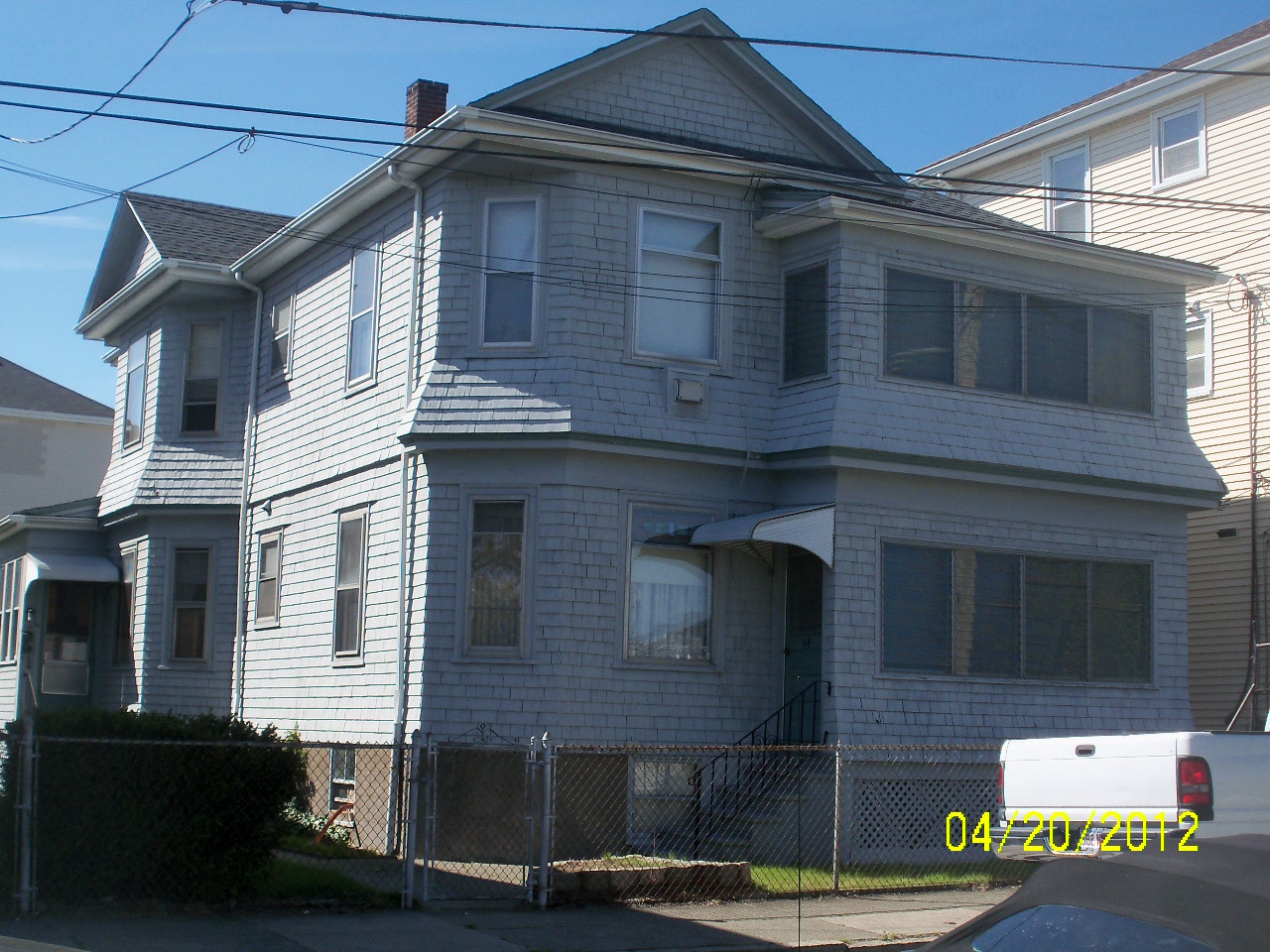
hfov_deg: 37.5
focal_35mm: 51
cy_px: 476
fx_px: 1871
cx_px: 635
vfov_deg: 28.6
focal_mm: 9.1
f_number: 4.5
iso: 100
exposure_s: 1/500
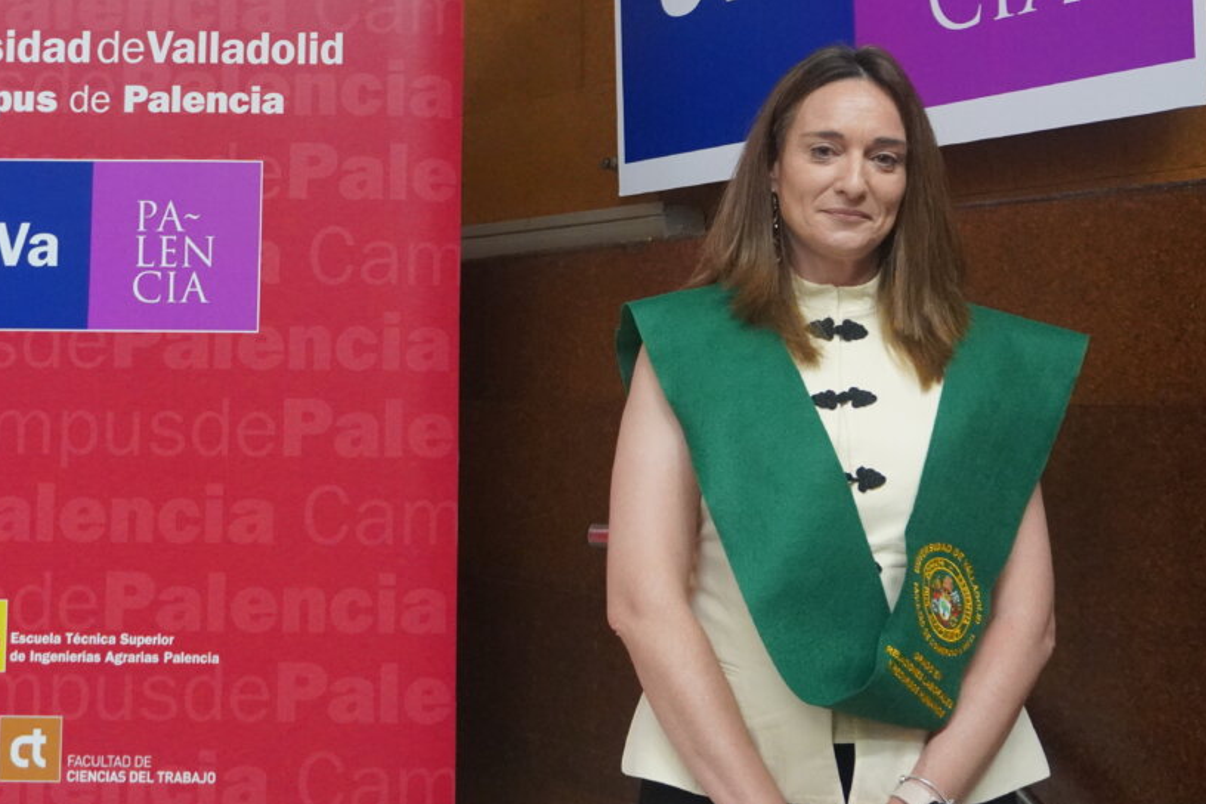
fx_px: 1969
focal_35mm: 59
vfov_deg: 22.9
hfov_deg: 34.0
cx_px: 550
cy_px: 203
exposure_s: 1/160
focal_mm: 25
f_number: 4.5
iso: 4000
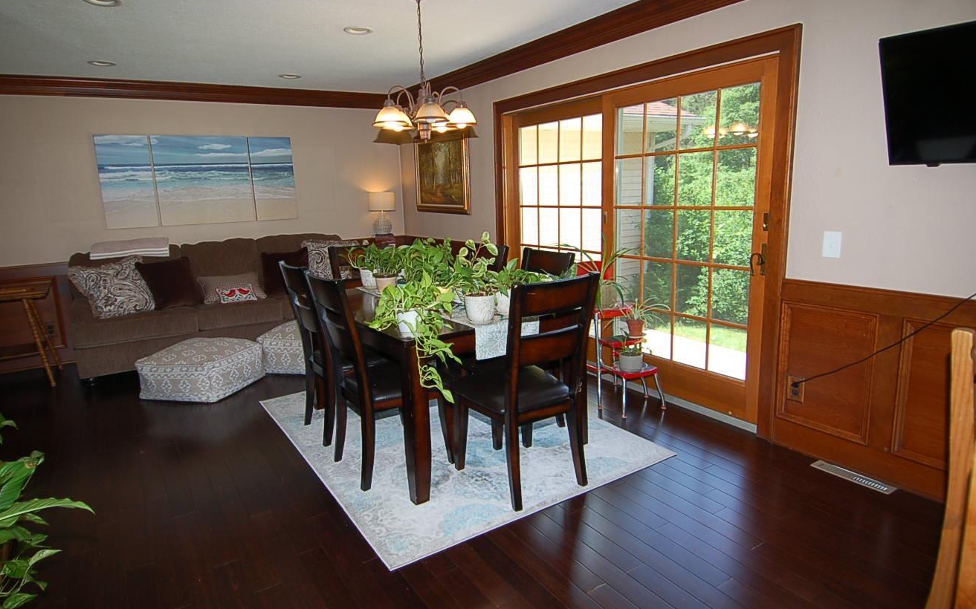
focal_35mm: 21
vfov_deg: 57.2
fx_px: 558
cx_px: 485
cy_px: 290
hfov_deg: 82.3
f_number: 4
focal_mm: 12
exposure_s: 1/60
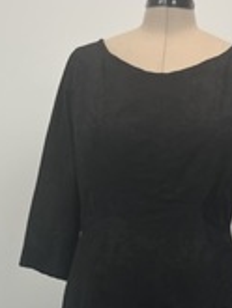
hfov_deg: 23.1
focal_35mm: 63
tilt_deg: -4.0
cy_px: 335
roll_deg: +1.0
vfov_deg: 28.1
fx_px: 562
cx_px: 167
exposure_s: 1/415
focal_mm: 5.1
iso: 50
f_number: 1.6
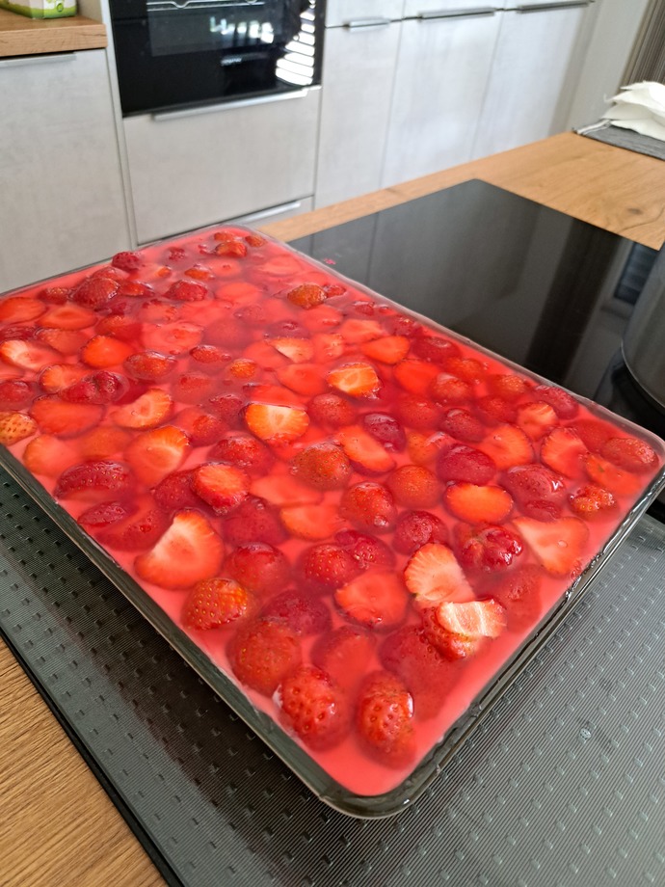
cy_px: 444
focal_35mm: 24
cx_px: 332
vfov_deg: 71.6
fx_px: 615
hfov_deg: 56.8
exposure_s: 1/50
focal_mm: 5.23
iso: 400
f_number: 1.8
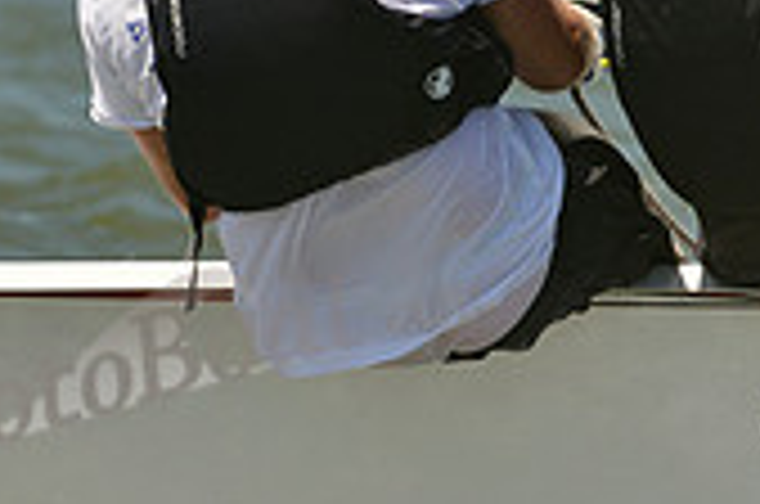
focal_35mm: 688
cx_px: 720
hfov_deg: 3.0
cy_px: 65
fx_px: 14497
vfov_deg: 2.0
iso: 280
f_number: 7.1
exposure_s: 1/1600
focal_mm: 200
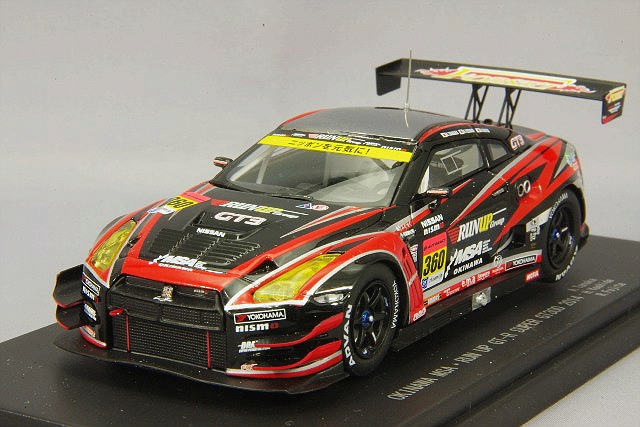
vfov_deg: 12.2
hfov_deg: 18.3
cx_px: 320
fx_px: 1991
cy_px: 214
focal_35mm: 112
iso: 400
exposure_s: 1
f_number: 32
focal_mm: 75
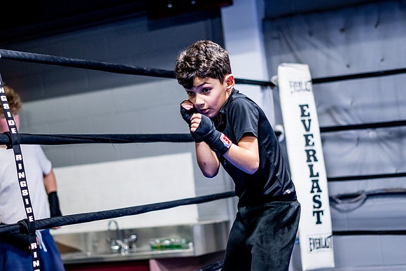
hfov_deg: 27.0
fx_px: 846
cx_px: 203
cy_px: 136
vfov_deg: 18.2
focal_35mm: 75
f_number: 1.8
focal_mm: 50
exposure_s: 1/500
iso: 1600
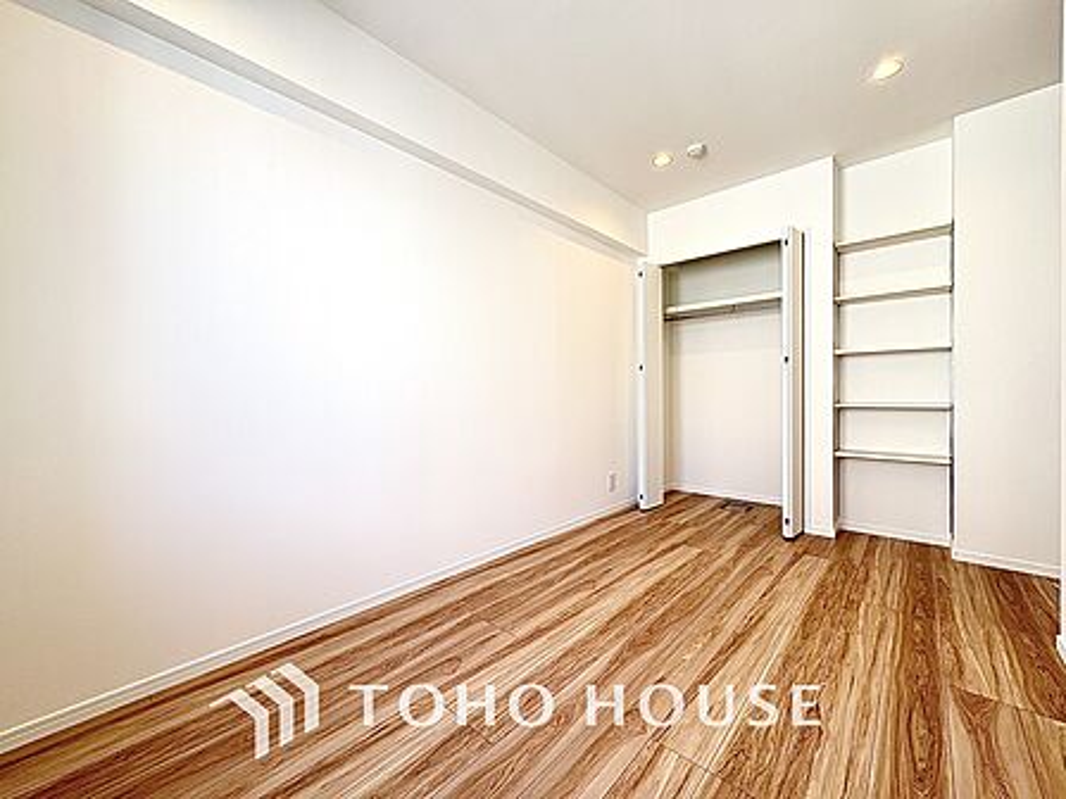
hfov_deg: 102.1
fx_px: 431
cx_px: 533
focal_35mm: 14
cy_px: 400
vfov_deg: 85.7
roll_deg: +1.9
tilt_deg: +1.7
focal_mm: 2.22
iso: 100
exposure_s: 1/99
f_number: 2.2
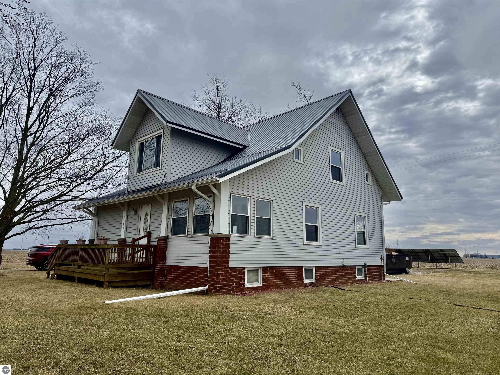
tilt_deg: +11.0
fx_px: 347
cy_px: 188
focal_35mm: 24
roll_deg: -1.2
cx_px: 250
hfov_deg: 71.6
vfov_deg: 56.8
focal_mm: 6.76
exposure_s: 1/7353
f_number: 1.78
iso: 80
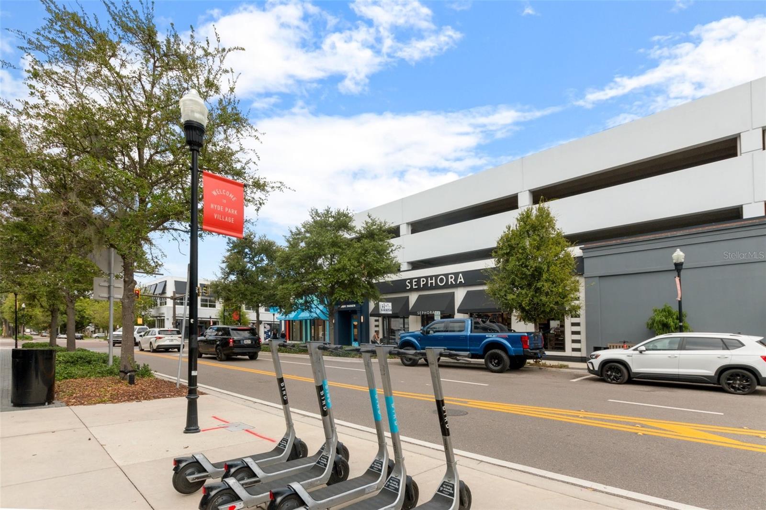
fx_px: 319
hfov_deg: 100.4
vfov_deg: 77.3
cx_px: 383
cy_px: 255
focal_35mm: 15
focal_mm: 10
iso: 400
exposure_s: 1/1000
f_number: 7.1
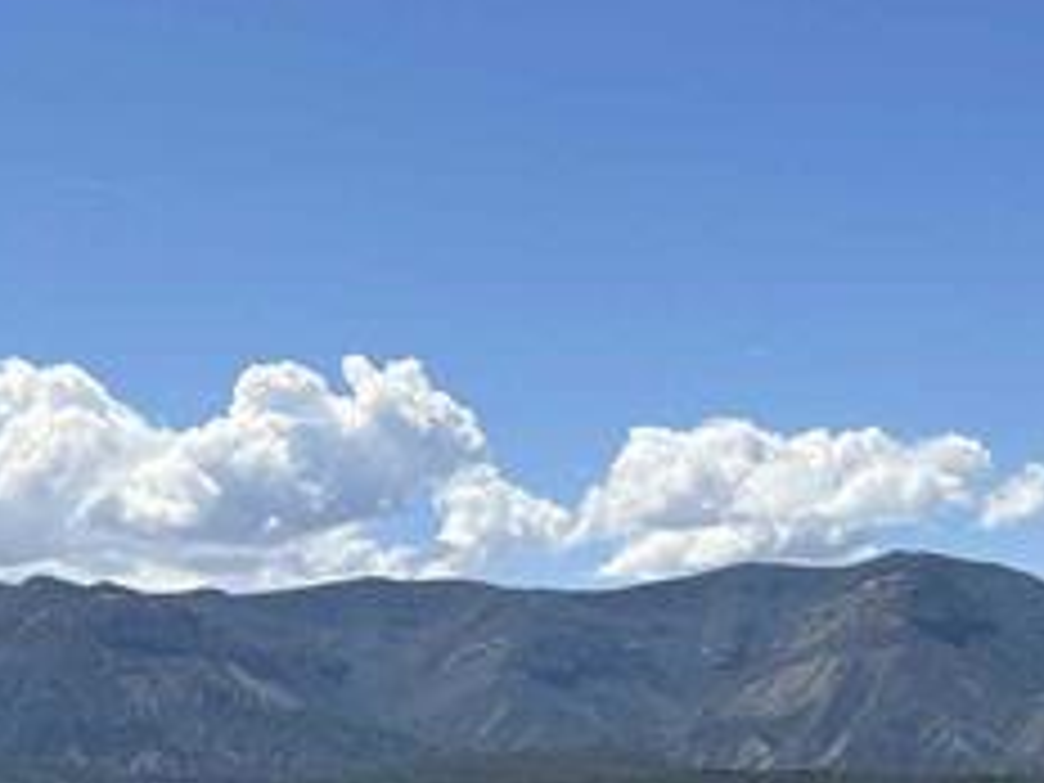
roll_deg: +2.0
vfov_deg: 12.7
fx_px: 3468
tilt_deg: -0.2
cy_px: 788
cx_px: 558
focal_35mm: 115
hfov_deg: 17.1
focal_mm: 5.7
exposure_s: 1/6993
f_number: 1.5
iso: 50
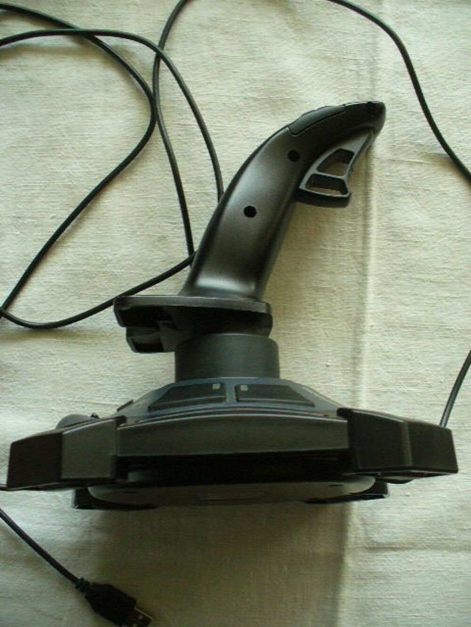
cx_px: 236
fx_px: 671
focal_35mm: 37
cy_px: 314
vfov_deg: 50.1
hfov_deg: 38.7
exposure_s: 1/13
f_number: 2.8
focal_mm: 6.1
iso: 200
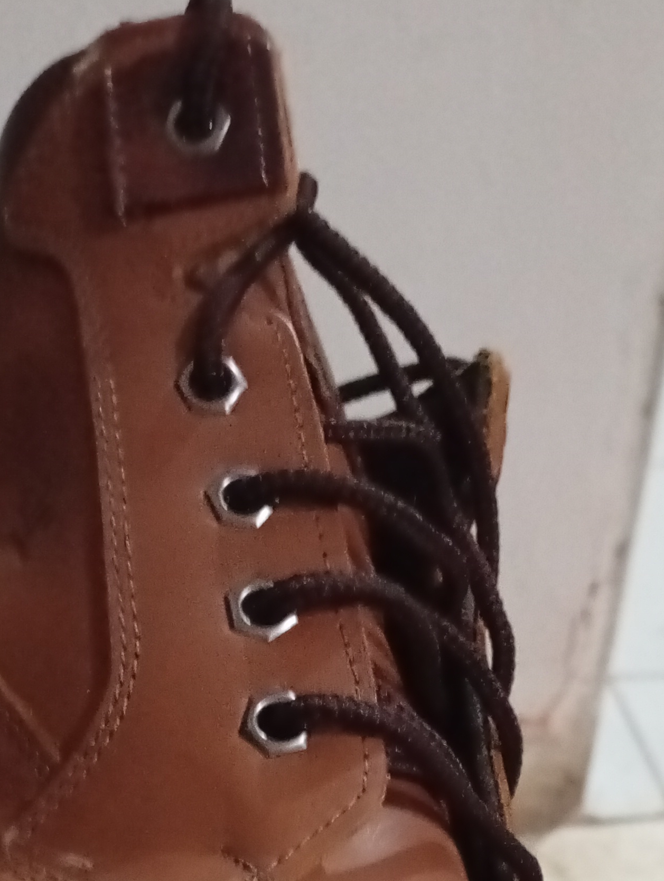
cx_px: 386
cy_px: 1014
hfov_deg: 22.3
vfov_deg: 26.6
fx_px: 1683
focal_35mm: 66
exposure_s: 1/20
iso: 1554
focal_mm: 3.84
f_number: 1.8
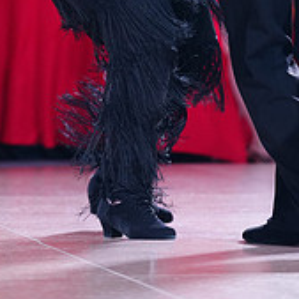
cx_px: 188
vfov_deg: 4.7
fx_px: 3626
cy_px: -157
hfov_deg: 4.7
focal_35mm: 371
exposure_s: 1/500
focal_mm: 127
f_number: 2.8
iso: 2000
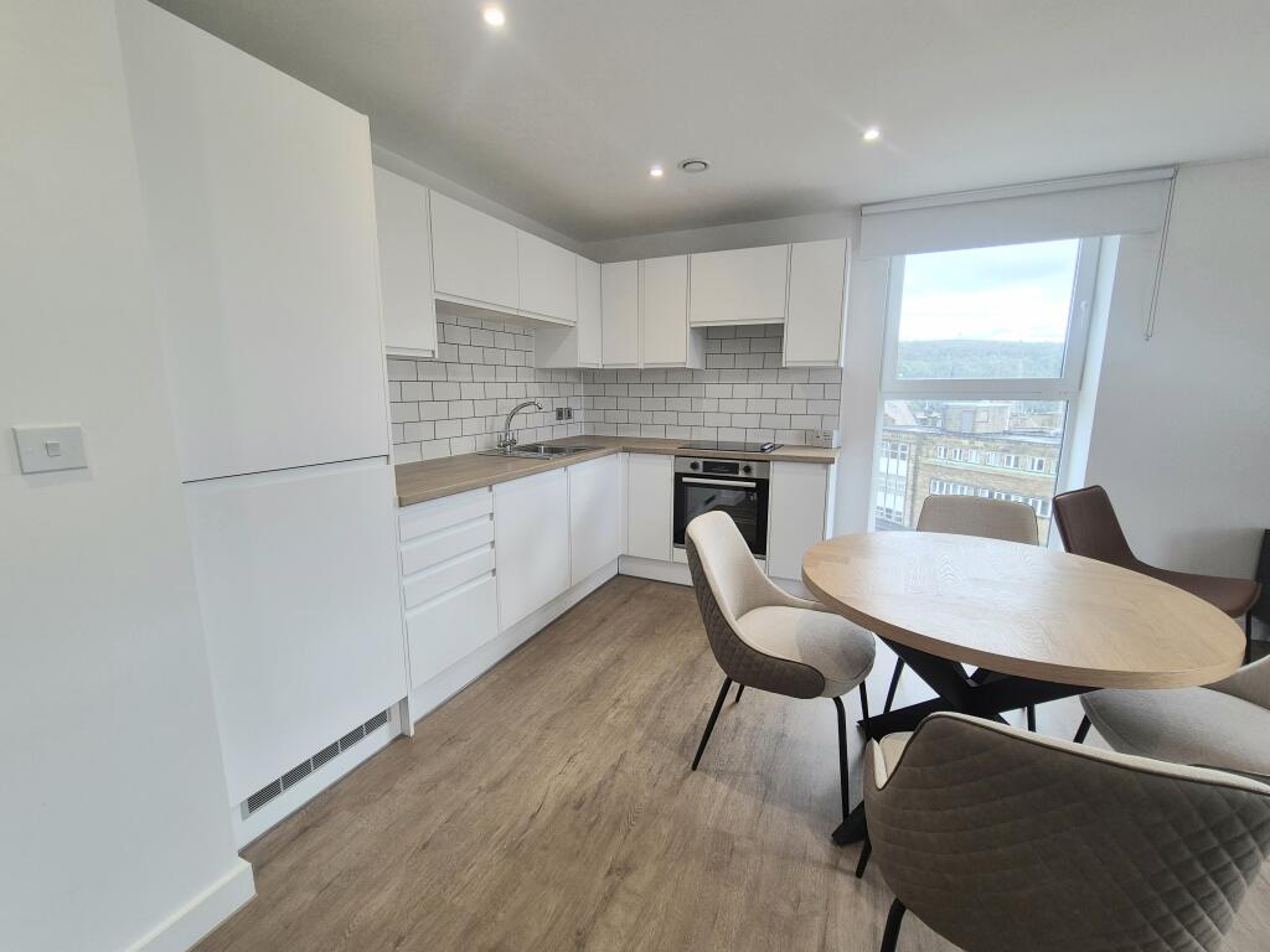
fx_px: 477
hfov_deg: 106.2
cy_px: 476
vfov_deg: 89.9
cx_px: 635
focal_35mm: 13
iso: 50
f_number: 2.2
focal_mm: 2.2
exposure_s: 1/123
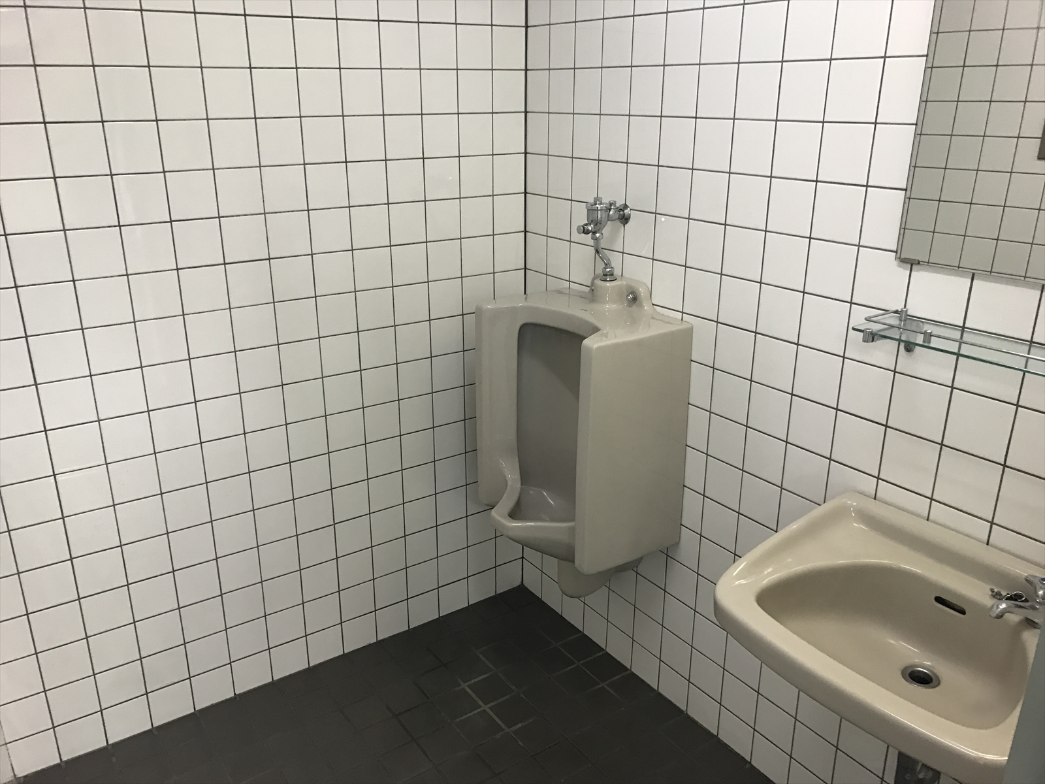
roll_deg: +0.1
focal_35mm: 28
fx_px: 845
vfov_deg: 49.7
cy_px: 392
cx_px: 522
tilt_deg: -18.4
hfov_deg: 63.4
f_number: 1.8
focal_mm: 3.99
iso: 40
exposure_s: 1/17
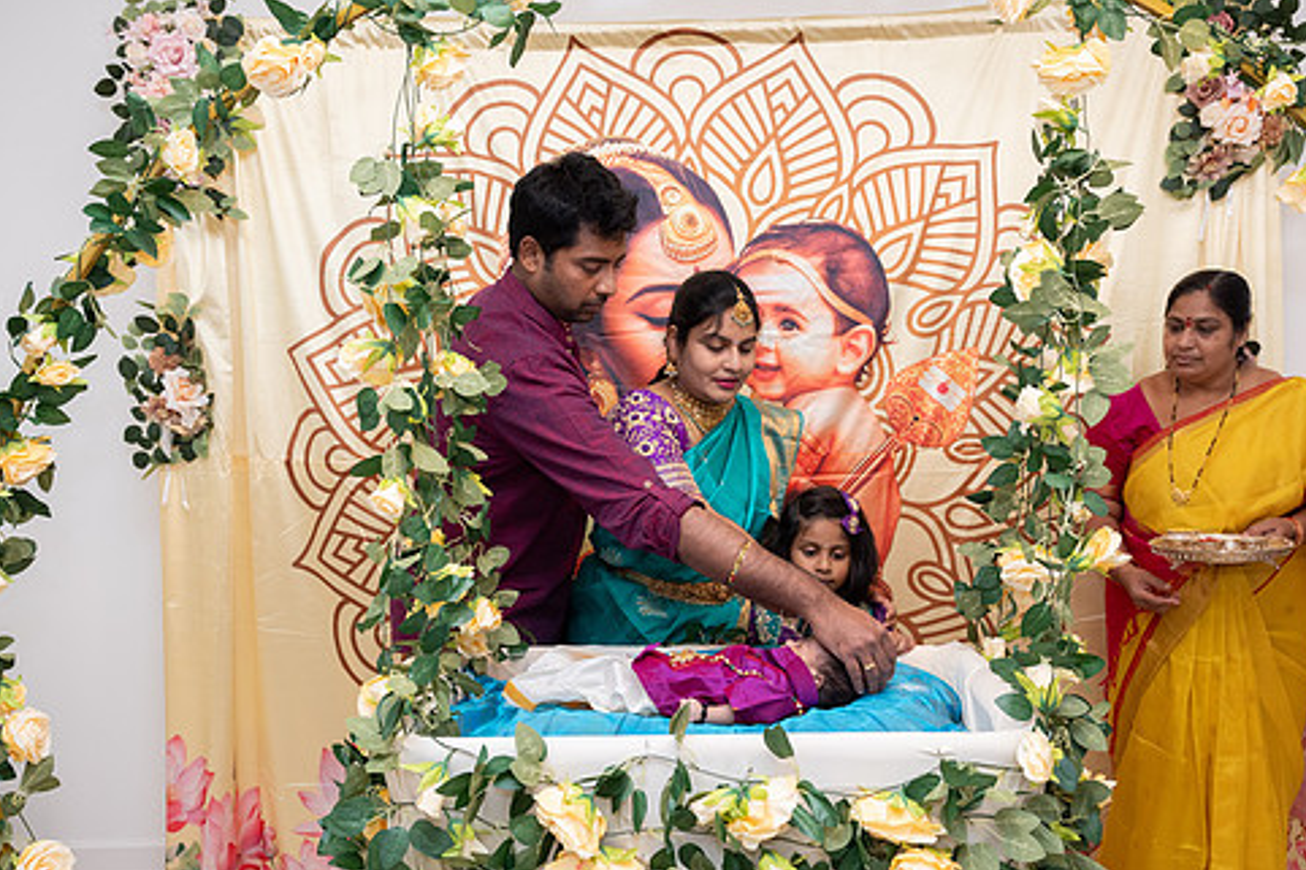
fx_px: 1052
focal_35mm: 29
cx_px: 675
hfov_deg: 63.7
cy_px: 462
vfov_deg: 44.9
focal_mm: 24
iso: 500
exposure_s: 1/200
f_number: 3.5
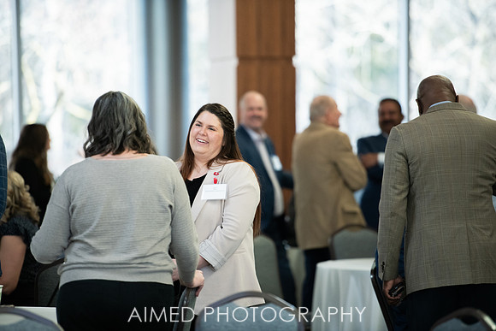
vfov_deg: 6.9
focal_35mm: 200
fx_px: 2756
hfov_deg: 10.3
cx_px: 248
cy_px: 166
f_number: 2.8
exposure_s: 1/200
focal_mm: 200
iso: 2000
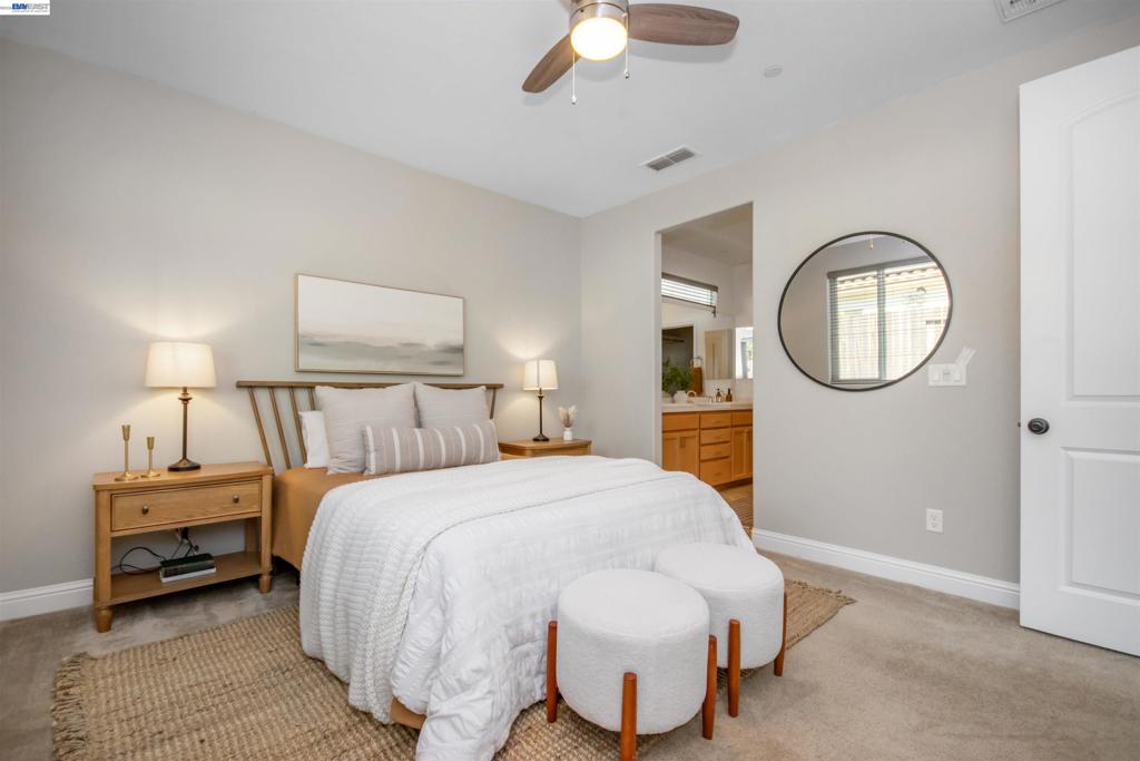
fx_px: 475
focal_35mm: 15
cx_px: 570
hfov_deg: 100.4
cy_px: 380
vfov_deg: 77.3
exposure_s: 1/125
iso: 400
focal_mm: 10
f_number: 5.6
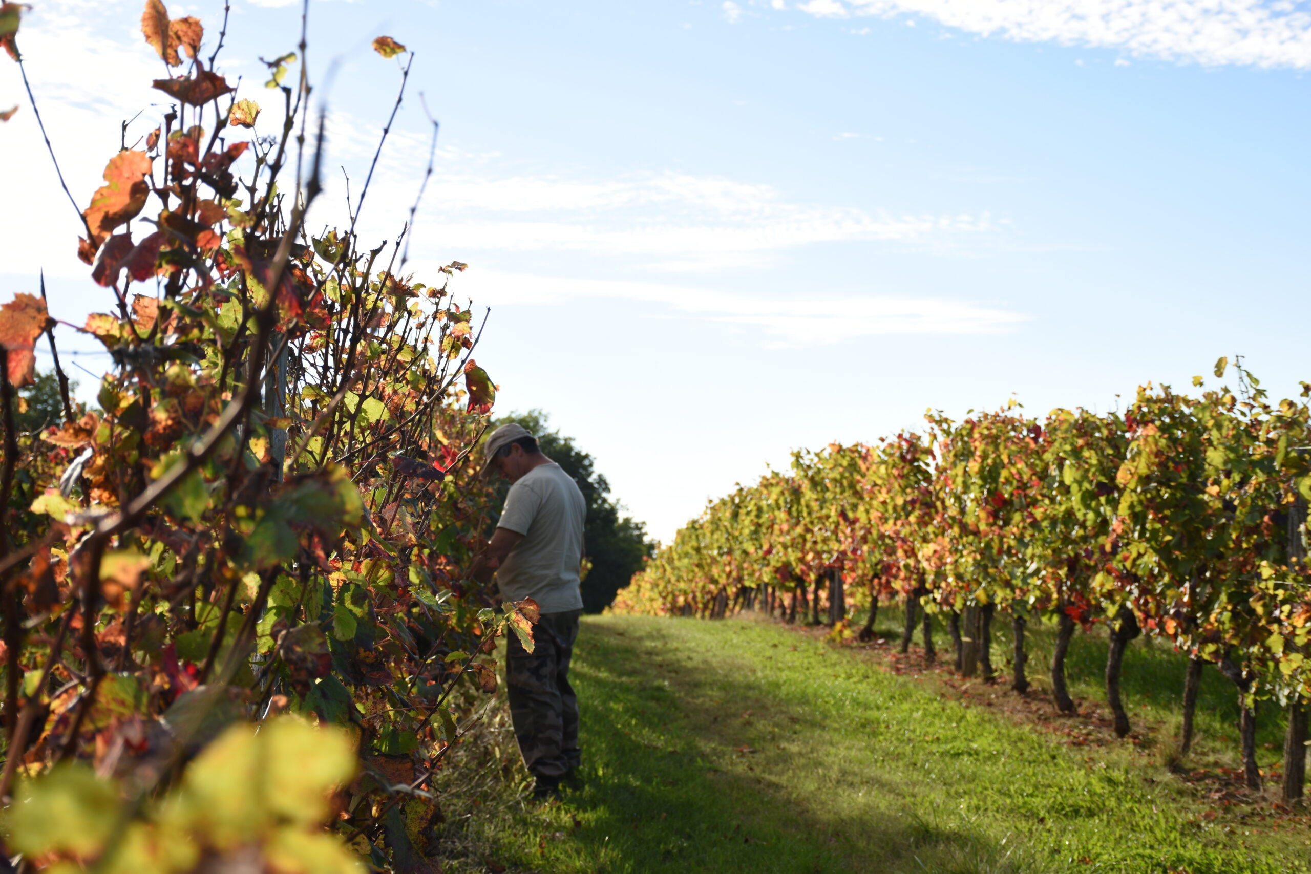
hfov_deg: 31.9
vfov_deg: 21.6
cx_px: 656
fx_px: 2294
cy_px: 437
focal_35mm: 63
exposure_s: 1/400
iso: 100
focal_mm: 42
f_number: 5
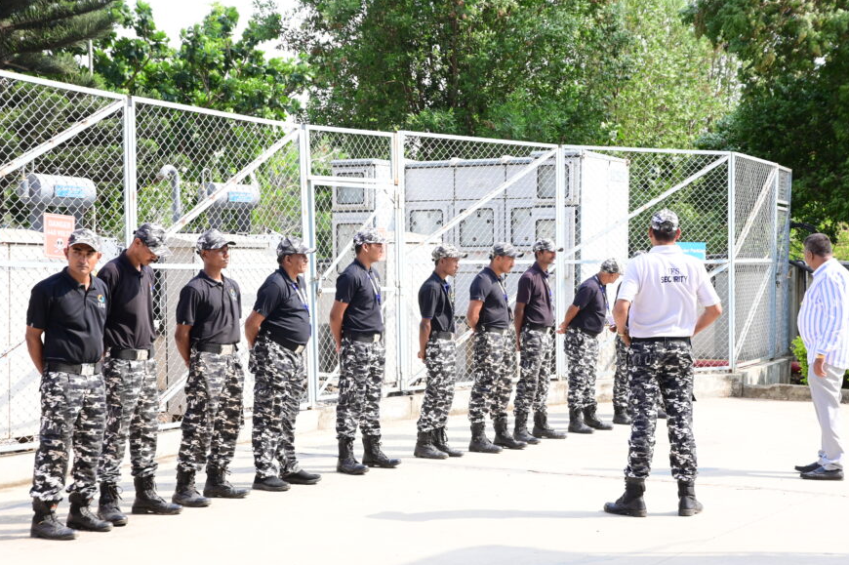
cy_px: 330
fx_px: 957
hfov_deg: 47.8
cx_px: 448
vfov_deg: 32.8
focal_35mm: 41
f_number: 7.1
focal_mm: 34.5
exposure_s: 1/160
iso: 250
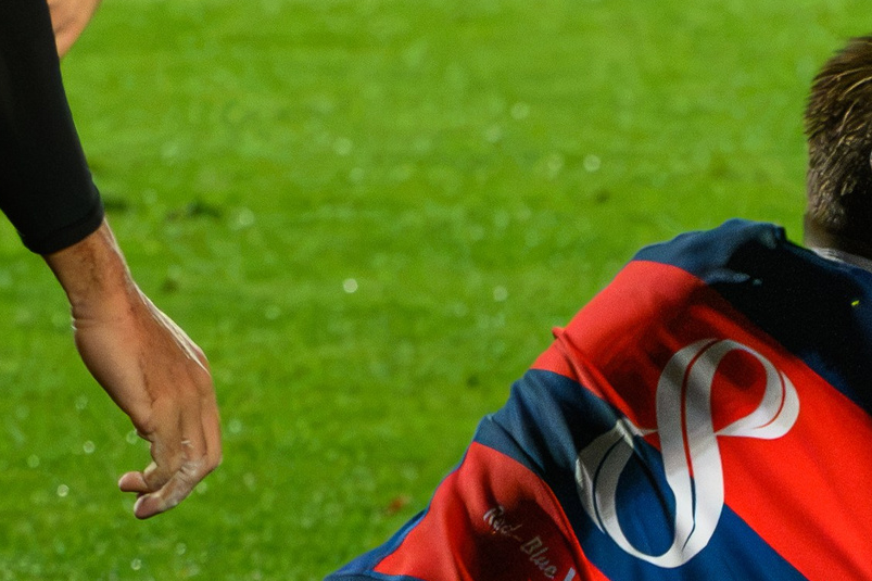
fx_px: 15885
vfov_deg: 2.1
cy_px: 812
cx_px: 864
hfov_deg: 3.1
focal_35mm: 656
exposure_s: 1/1250
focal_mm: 122
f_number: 5.6
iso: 6400
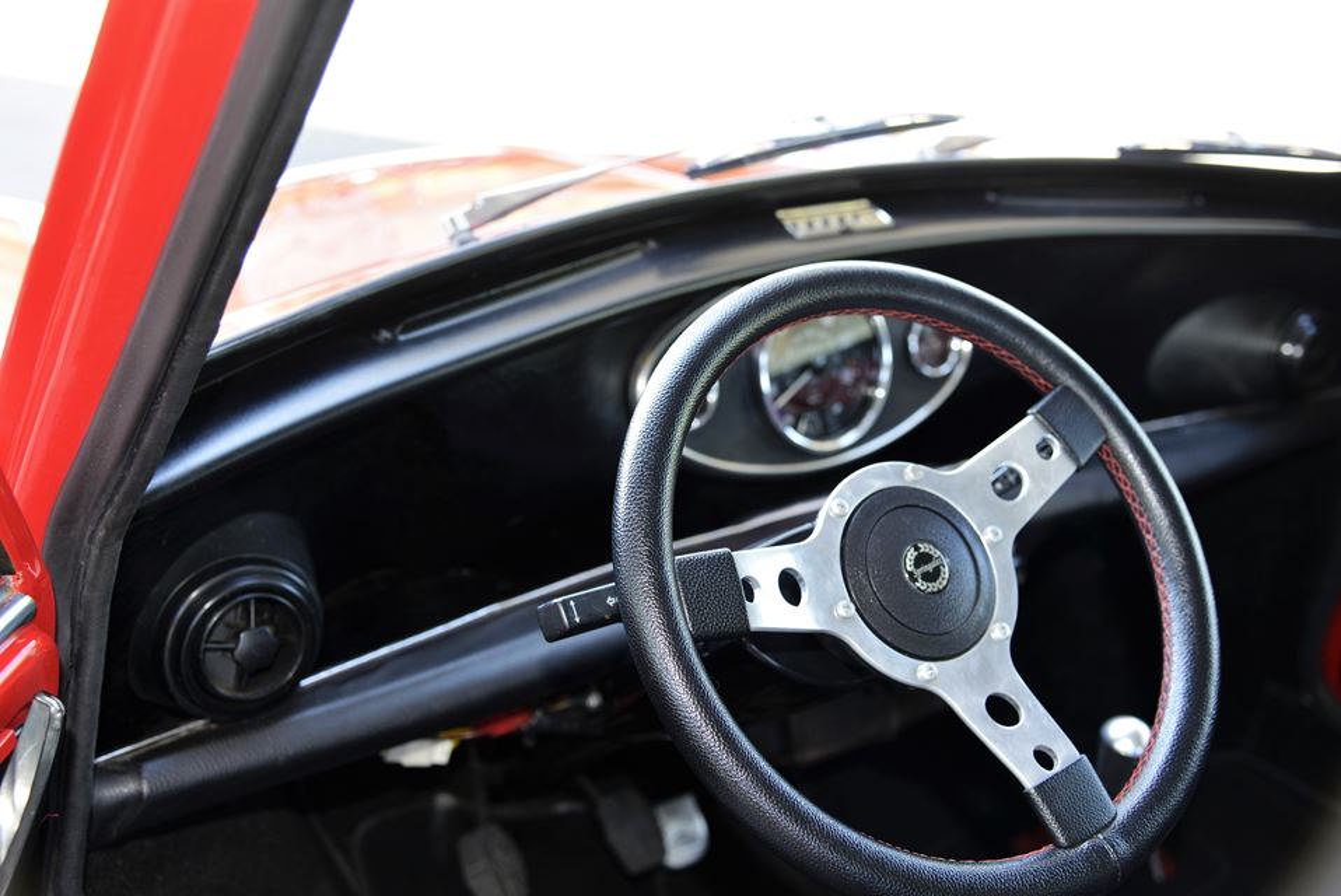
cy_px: 448
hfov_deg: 50.7
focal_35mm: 38
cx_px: 670
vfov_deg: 35.1
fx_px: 1416
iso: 400
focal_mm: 38
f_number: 4
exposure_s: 1/60
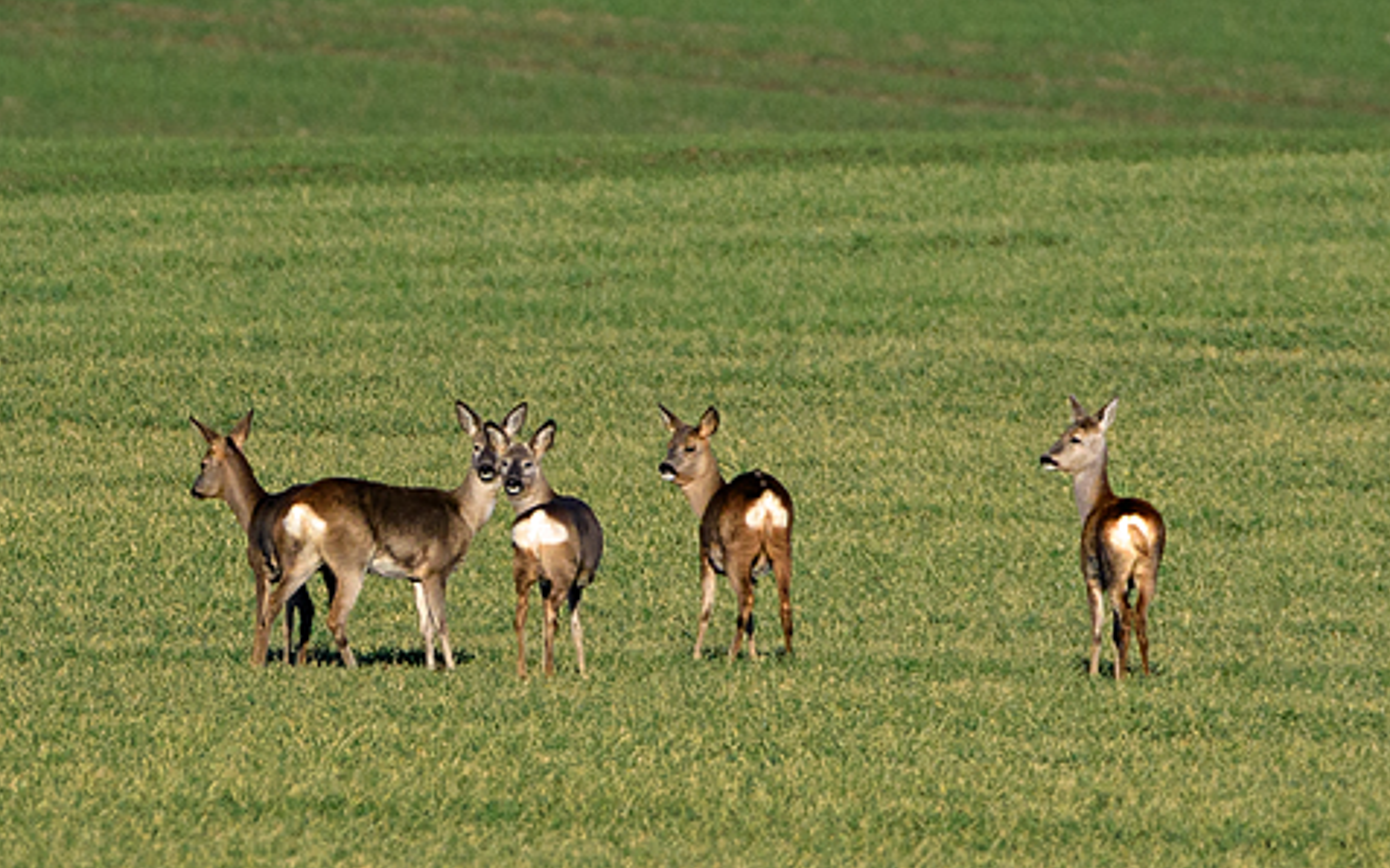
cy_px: 871
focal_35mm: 2307
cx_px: -326
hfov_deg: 0.9
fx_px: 87383
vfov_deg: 0.6
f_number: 8
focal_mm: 600
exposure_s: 1/1600
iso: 560
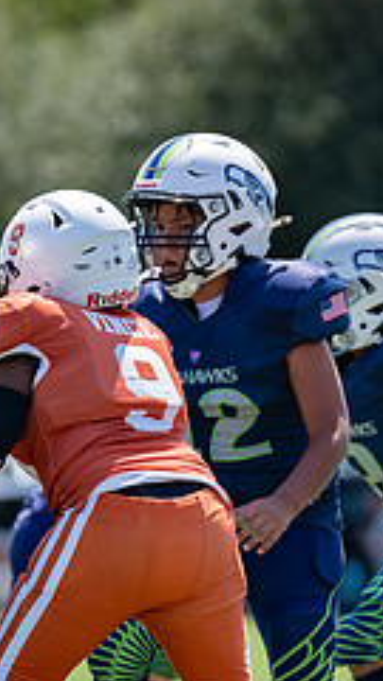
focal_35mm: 876
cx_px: -74
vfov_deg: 2.5
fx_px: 15816
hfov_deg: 1.4
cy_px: 479
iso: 100
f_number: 3.2
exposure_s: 1/1000
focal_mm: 200
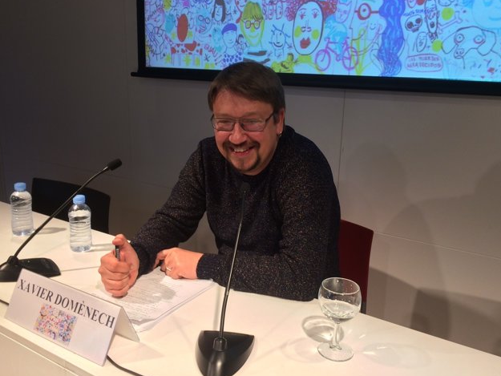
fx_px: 463
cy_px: 177
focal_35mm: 32
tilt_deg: -11.4
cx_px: 251
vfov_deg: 44.2
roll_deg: -2.1
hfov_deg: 56.8
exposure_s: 1/100
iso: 50
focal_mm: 4.15
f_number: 2.2
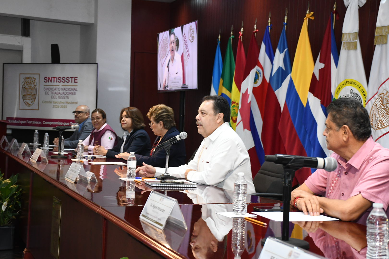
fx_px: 648
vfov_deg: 22.6
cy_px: 130
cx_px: 194
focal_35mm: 60
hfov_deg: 33.4
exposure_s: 1/100
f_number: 6.3
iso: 2500
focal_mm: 40
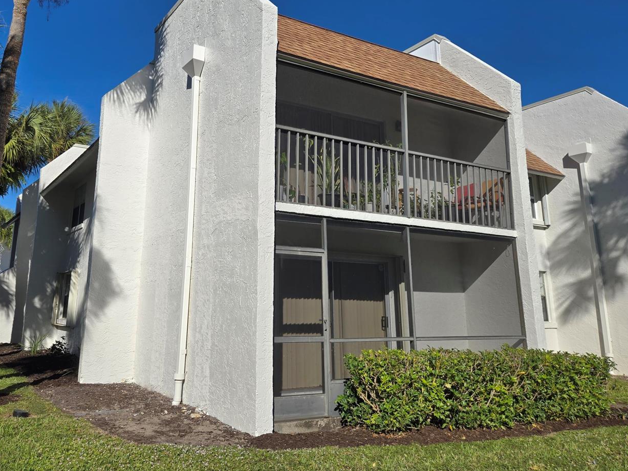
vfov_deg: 46.3
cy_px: 174
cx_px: 258
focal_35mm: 30
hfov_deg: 59.6
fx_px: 544
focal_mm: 5.4
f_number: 1.8
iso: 25
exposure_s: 1/3559
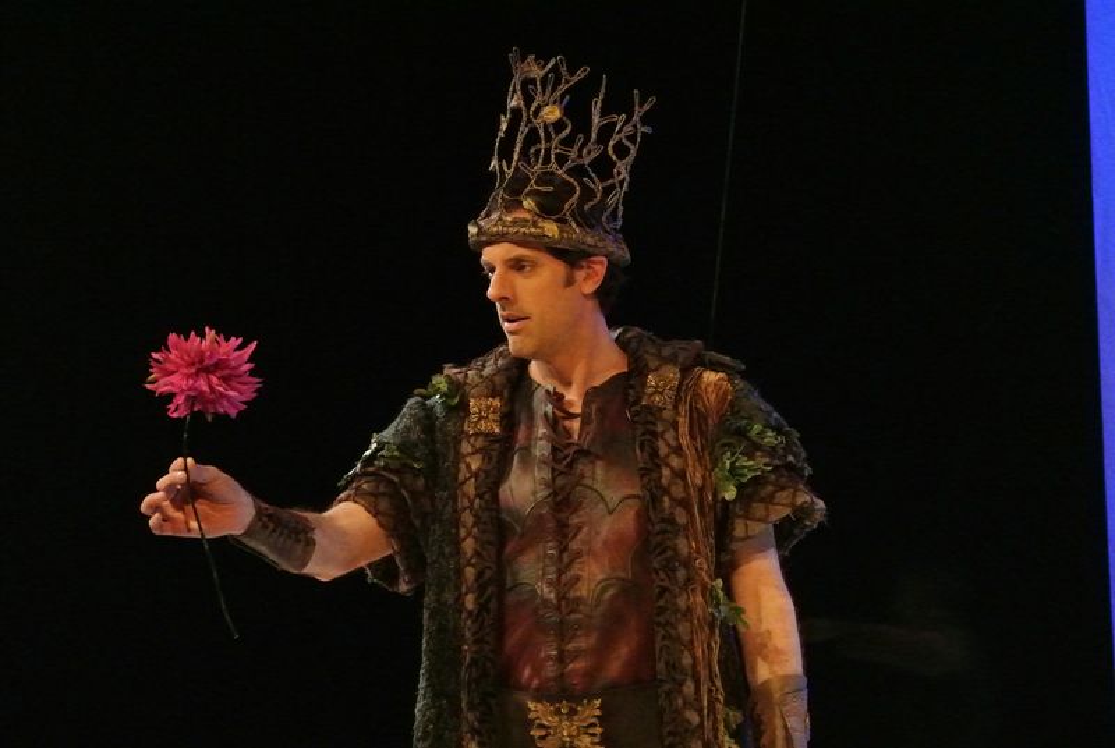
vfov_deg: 10.4
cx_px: 558
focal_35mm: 133
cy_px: 374
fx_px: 4128
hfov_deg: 15.4
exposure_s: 1/100
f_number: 4
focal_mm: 49.3
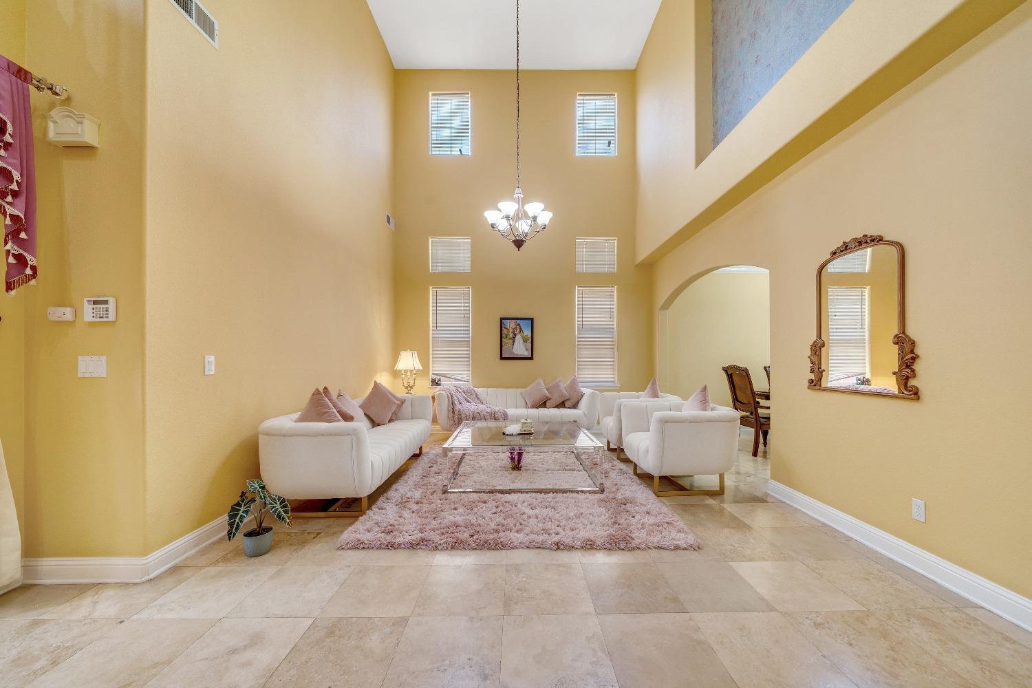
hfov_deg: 112.6
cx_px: 516
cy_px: 344
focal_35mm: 12
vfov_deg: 90.0
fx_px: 344
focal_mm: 12
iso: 200
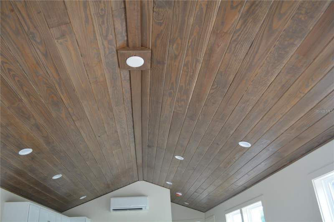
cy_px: 111
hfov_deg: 67.4
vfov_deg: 47.9
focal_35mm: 27
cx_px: 167
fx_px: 250
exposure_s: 1/60
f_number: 4
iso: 400
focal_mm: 18
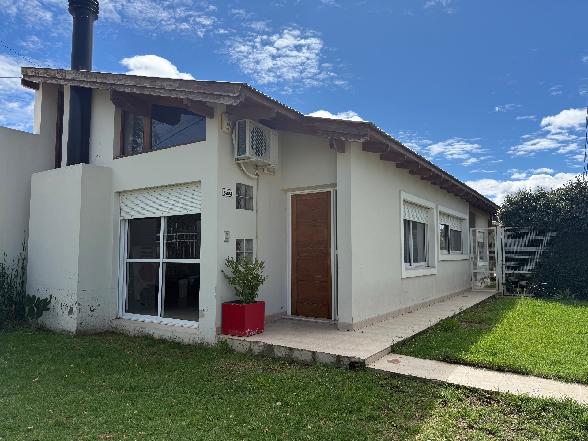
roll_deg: +0.2
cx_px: 294
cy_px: 220
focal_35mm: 24
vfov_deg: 56.8
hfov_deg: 71.6
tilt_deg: +4.6
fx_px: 408
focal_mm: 6.76
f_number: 1.78
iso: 100
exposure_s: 1/5714
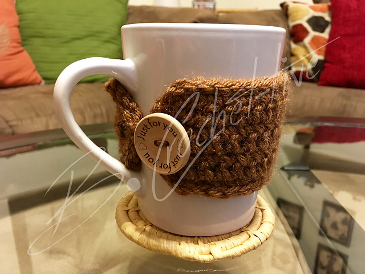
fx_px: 306
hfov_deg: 61.7
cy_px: 137
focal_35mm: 29
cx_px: 182
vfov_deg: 48.2
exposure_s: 1/15
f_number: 2.2
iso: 200
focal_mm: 4.15
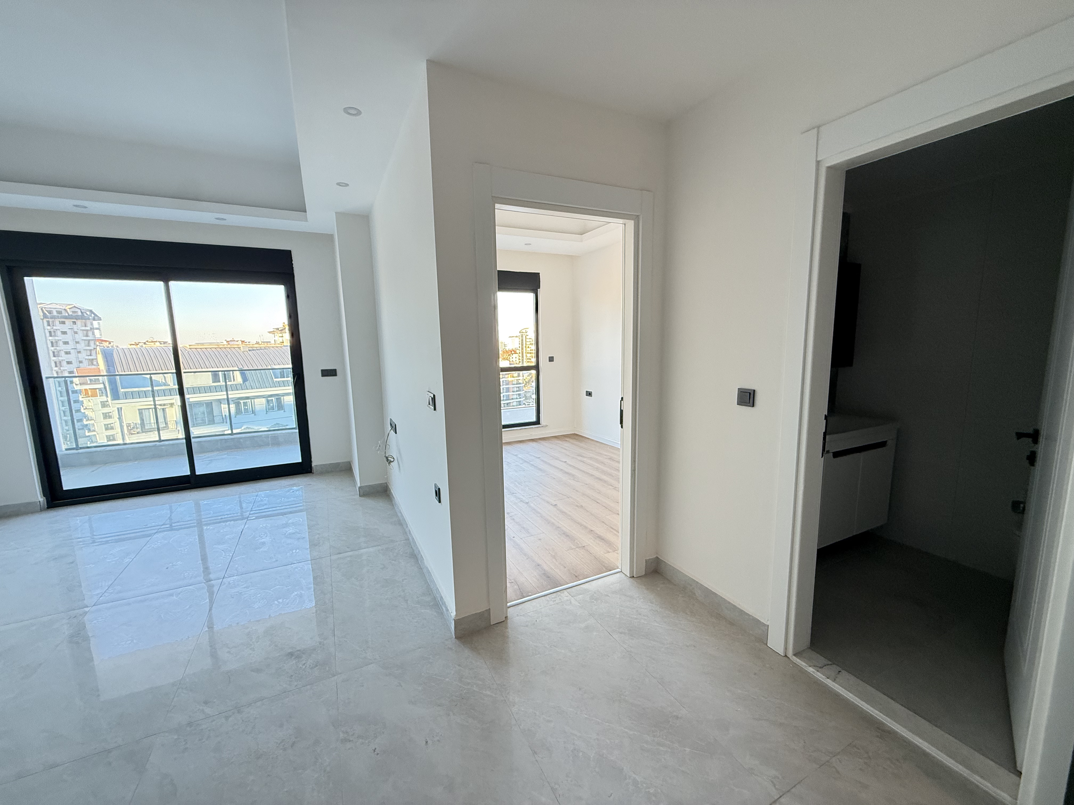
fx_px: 434
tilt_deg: -7.4
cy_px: 402
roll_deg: +1.6
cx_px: 537
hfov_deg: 102.1
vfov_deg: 85.7
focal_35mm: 14
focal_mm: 2.22
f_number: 2.2
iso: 250
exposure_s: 1/99
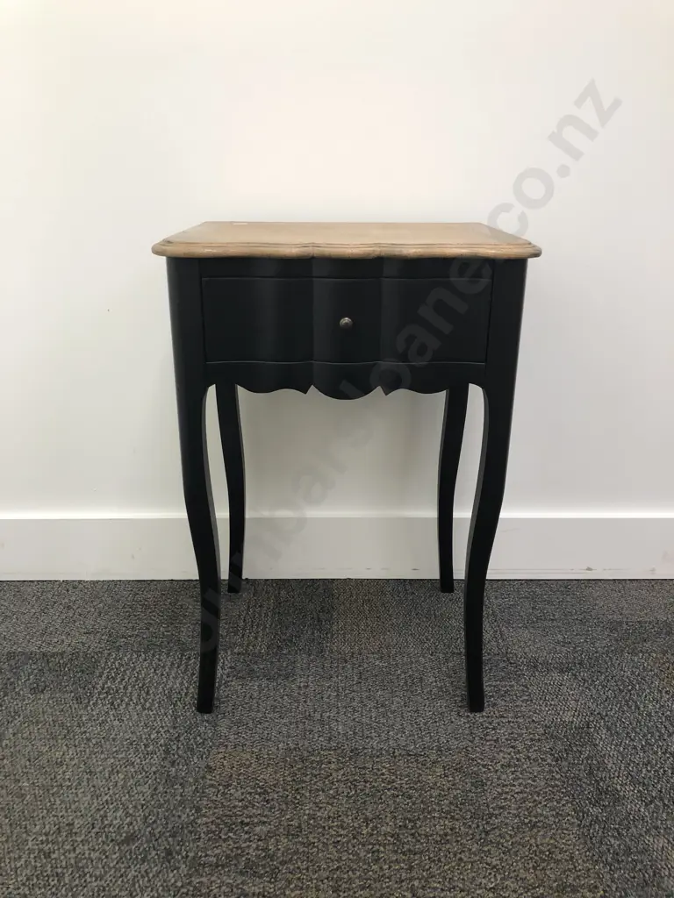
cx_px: 337
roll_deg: +1.9
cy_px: 449
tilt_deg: -20.3
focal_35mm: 28
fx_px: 727
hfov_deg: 49.7
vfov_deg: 63.4
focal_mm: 3.99
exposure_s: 1/33
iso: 40
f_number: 1.8
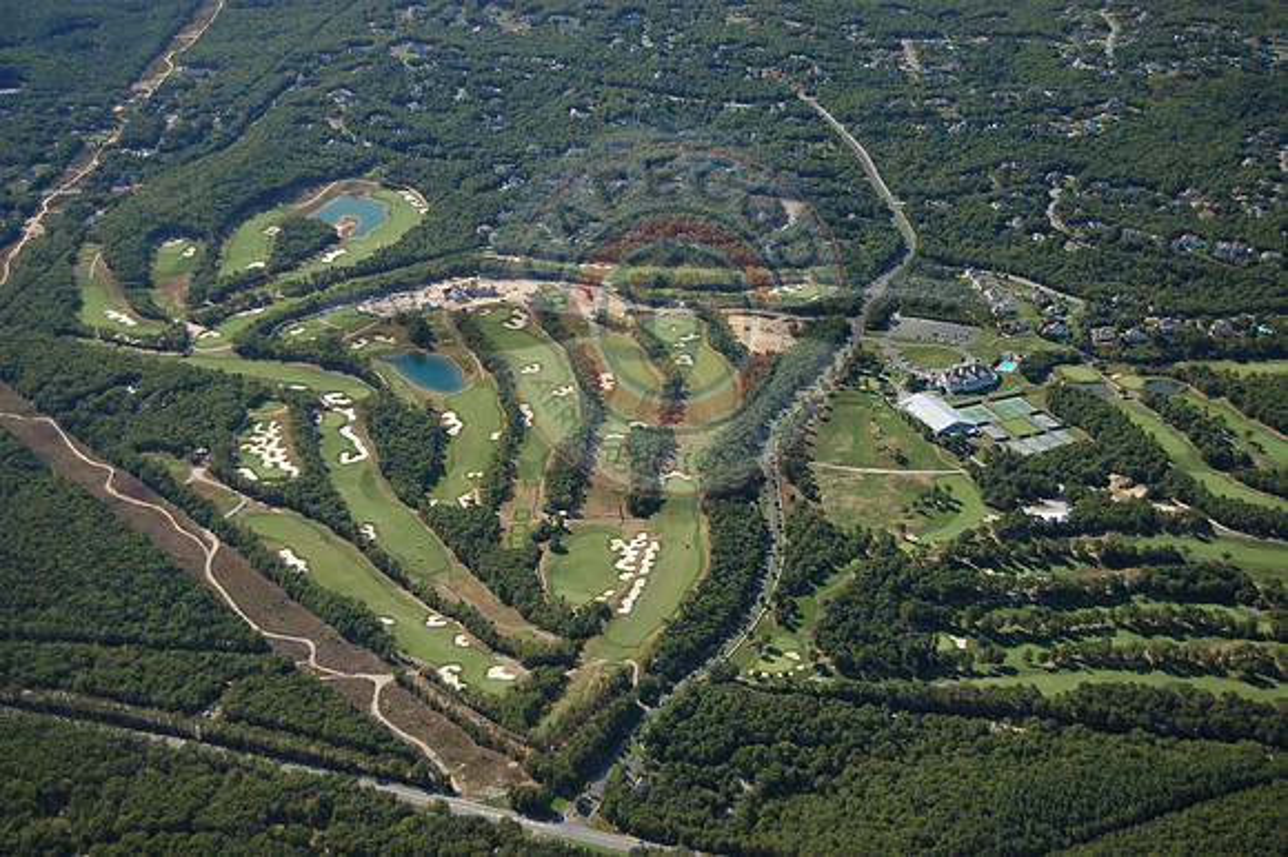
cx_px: 644
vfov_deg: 22.6
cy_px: 428
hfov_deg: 33.4
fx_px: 2145
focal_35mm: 60
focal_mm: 40
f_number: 5
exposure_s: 1/500
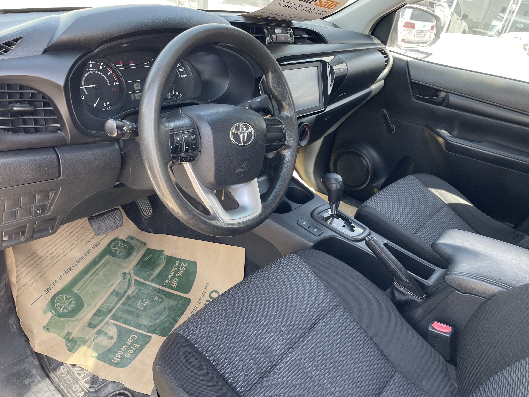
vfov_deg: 51.3
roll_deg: -12.6
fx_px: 413
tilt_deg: -26.9
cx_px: 266
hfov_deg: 65.3
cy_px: 193
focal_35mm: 27
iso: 40
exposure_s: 1/121
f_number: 1.6
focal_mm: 4.2
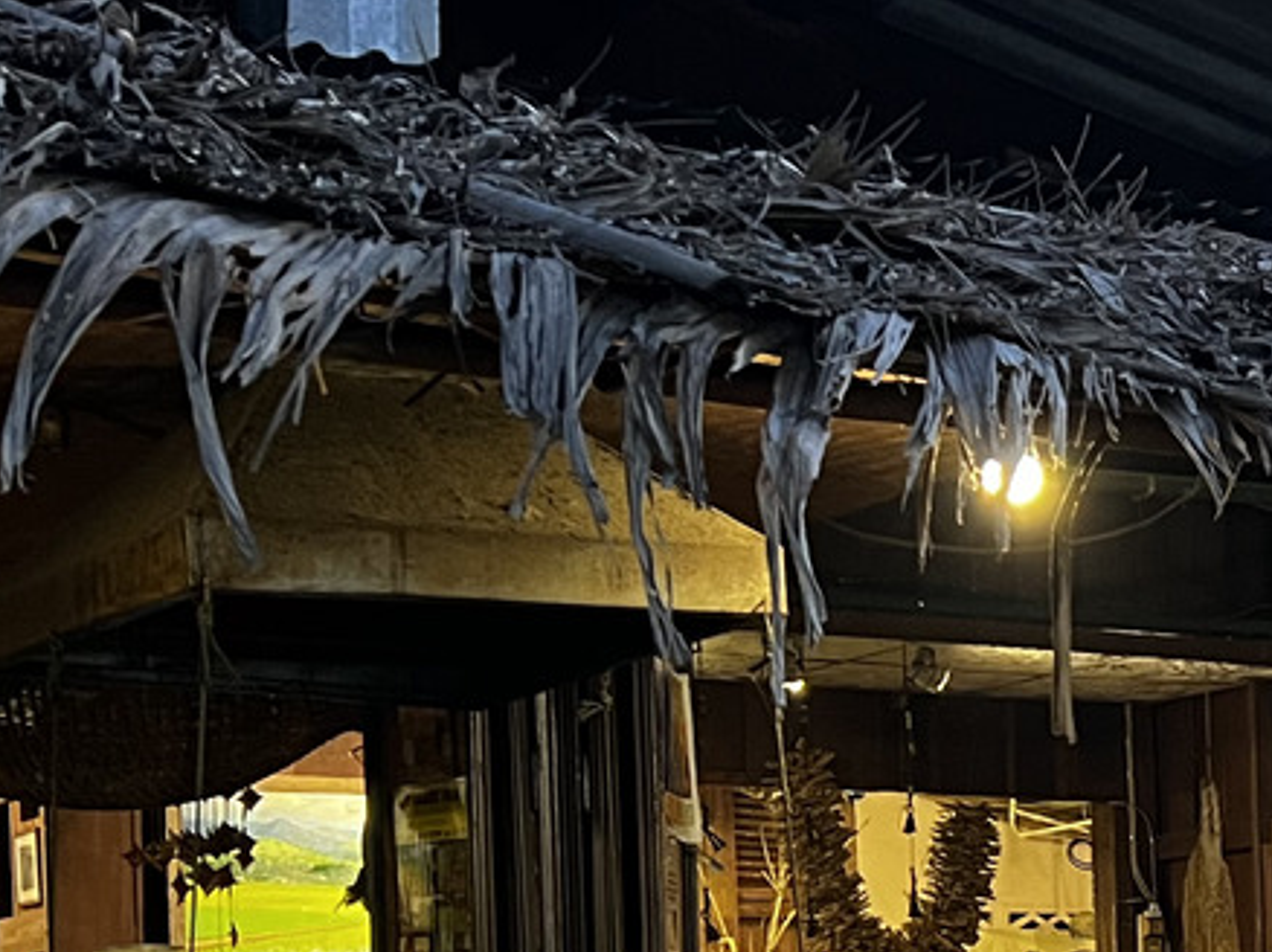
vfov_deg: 15.0
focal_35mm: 95
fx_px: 3489
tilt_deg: -0.4
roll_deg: +1.9
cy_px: 1135
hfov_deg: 19.6
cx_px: 1464
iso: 400
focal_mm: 5.7
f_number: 1.5
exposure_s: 1/33
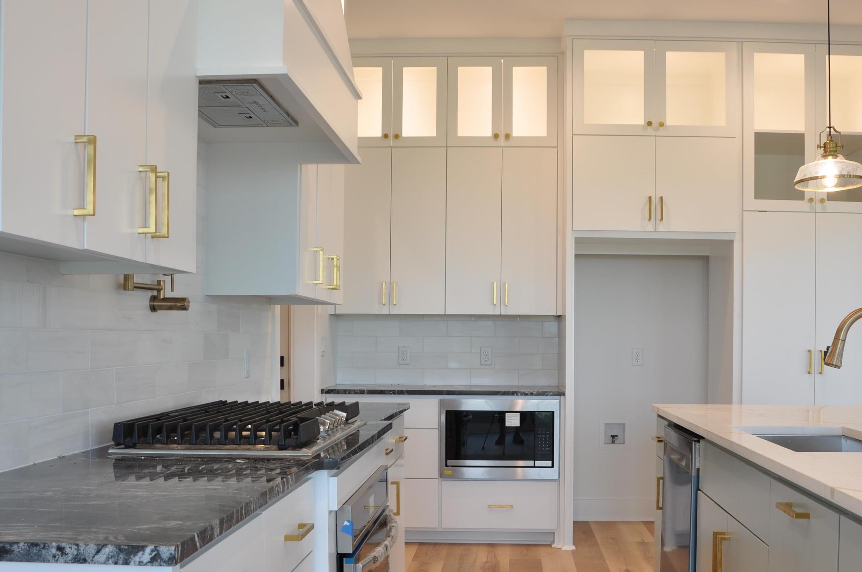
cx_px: 493
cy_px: 356
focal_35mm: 37
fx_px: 885
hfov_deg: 51.8
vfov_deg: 35.7
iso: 200
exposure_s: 1/15
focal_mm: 18
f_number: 8
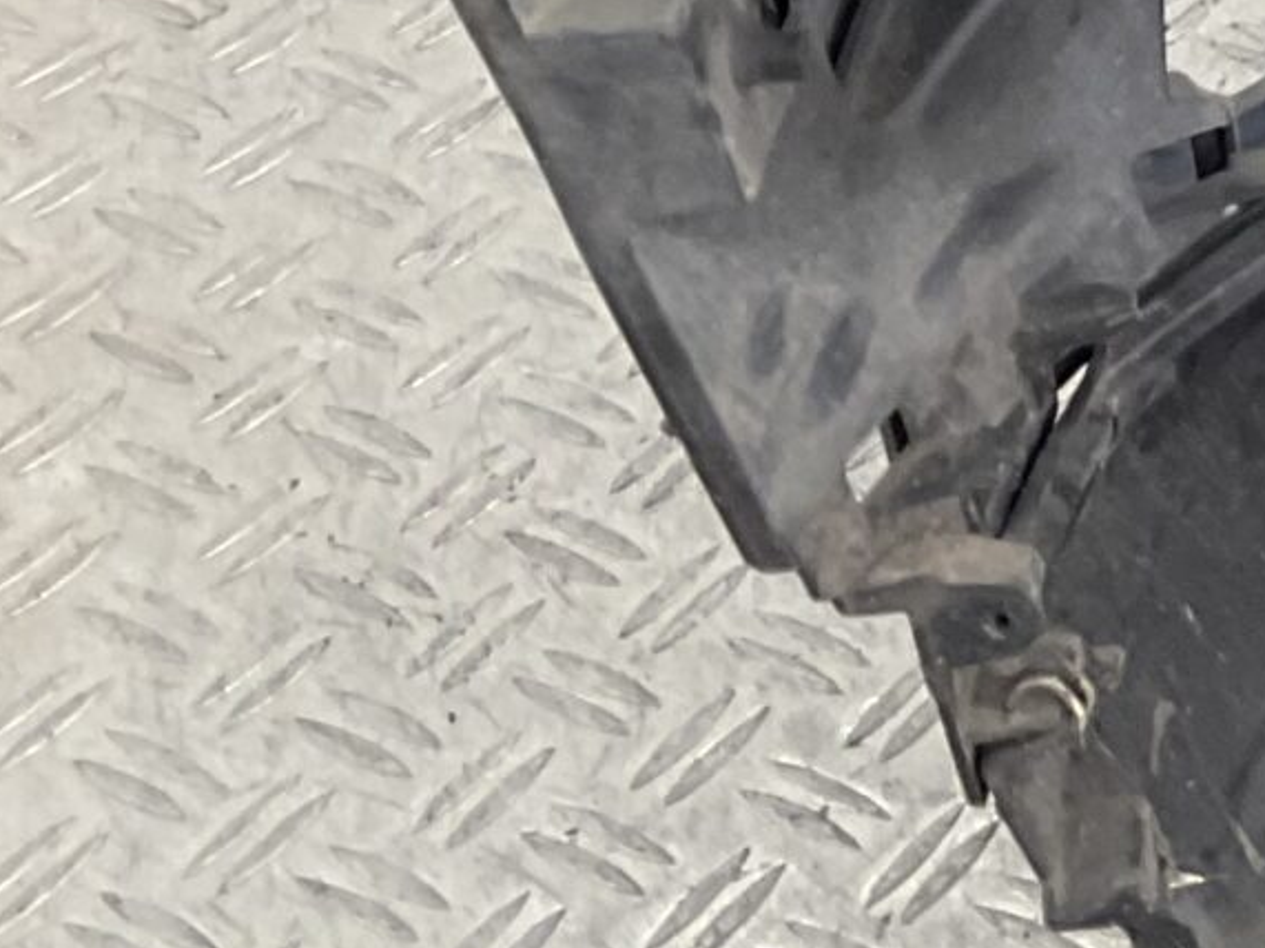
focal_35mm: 130
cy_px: -552
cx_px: 2537
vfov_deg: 10.9
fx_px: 4750
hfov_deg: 13.1
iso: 40
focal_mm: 3
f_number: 1.8
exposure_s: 1/120
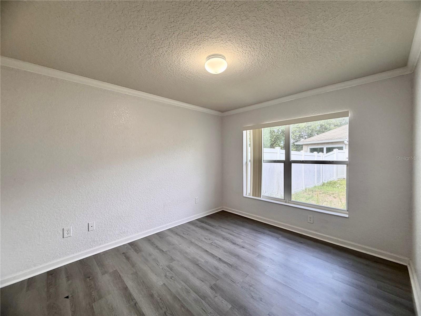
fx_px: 170
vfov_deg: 85.7
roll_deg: +0.4
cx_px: 210
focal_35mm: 14
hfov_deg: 102.1
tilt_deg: -1.4
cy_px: 158
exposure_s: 1/120
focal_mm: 2.22
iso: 125
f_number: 2.2
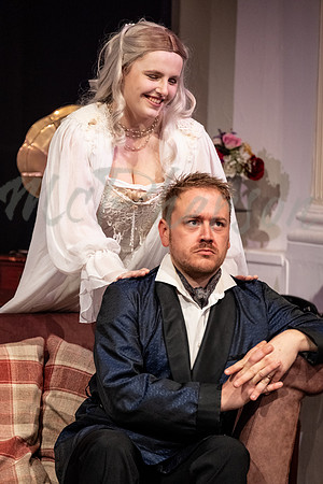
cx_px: 162
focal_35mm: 179
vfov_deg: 11.5
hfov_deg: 7.7
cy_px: 242
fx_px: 2409
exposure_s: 1/250
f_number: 3.2
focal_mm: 119.2
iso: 2500
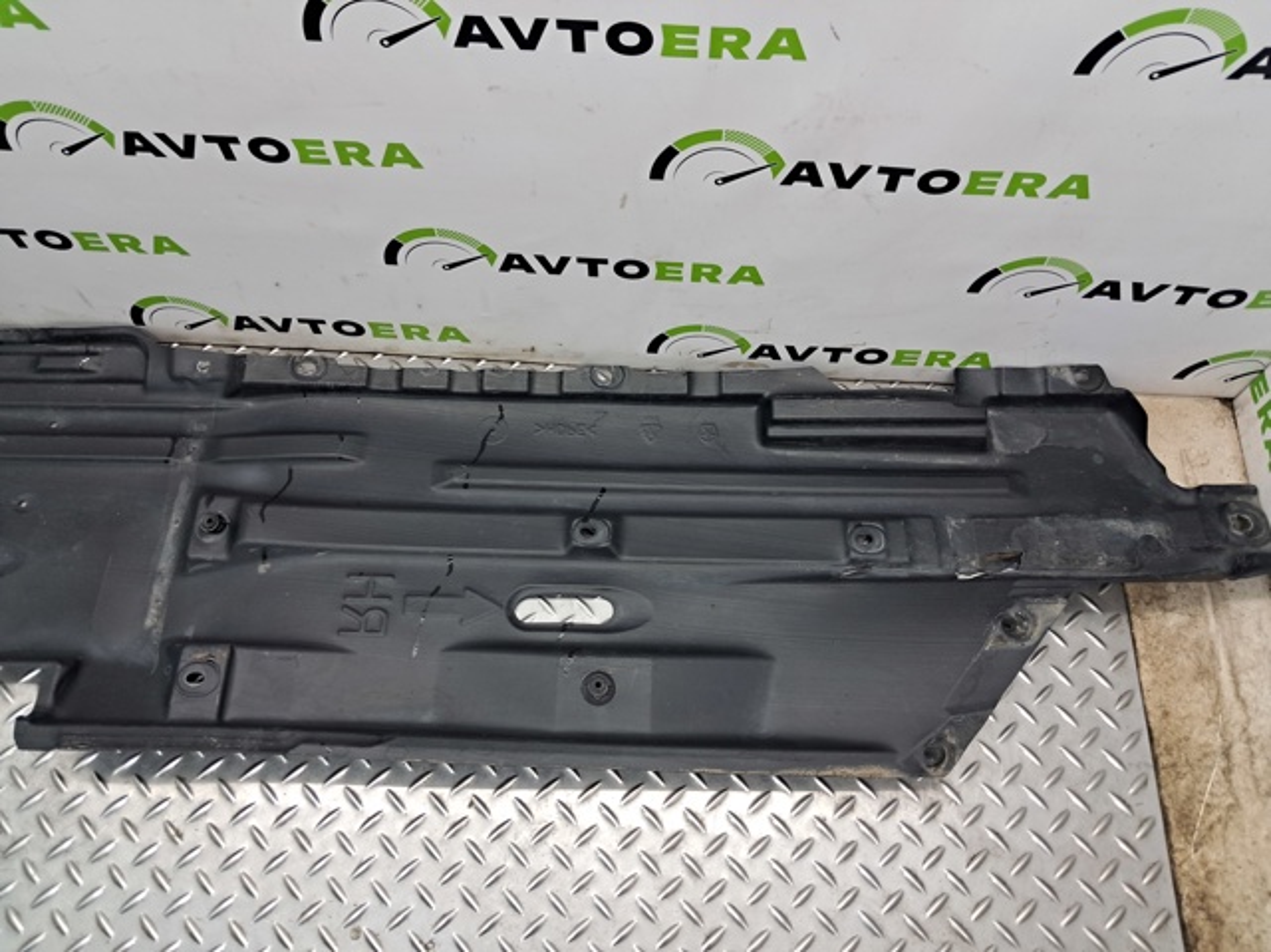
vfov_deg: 51.3
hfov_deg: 65.4
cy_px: 476
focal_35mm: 27
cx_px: 636
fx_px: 991
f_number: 1.8
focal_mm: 4
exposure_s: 1/50
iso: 100
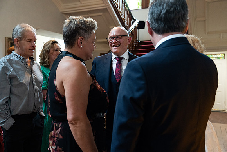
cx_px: 114
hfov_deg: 57.2
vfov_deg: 40.0
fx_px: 208
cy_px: 76
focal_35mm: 33
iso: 5000
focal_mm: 33
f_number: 3.5
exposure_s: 1/200
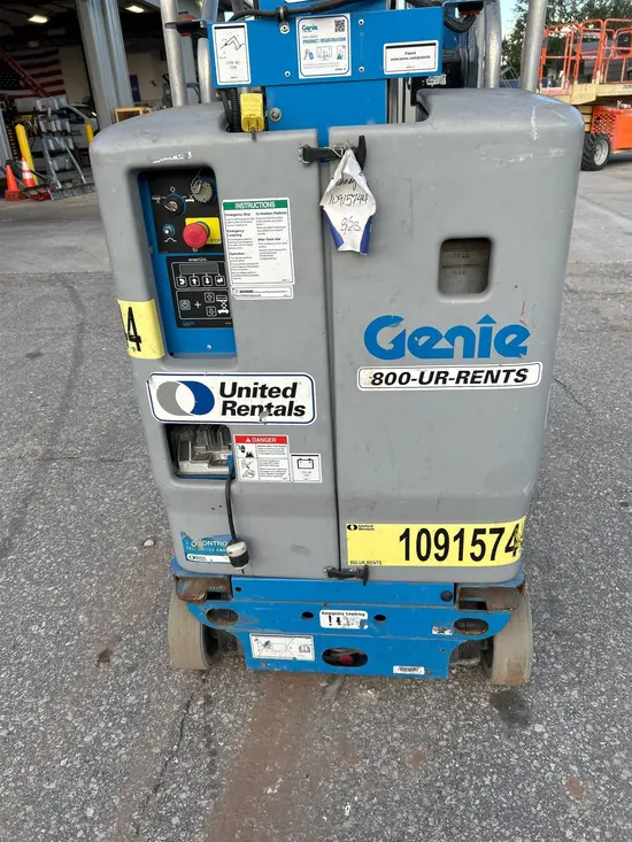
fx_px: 633
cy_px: 421
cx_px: 316
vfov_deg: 67.3
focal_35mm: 26
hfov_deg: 53.1
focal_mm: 5.7
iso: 50
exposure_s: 1/399
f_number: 1.5
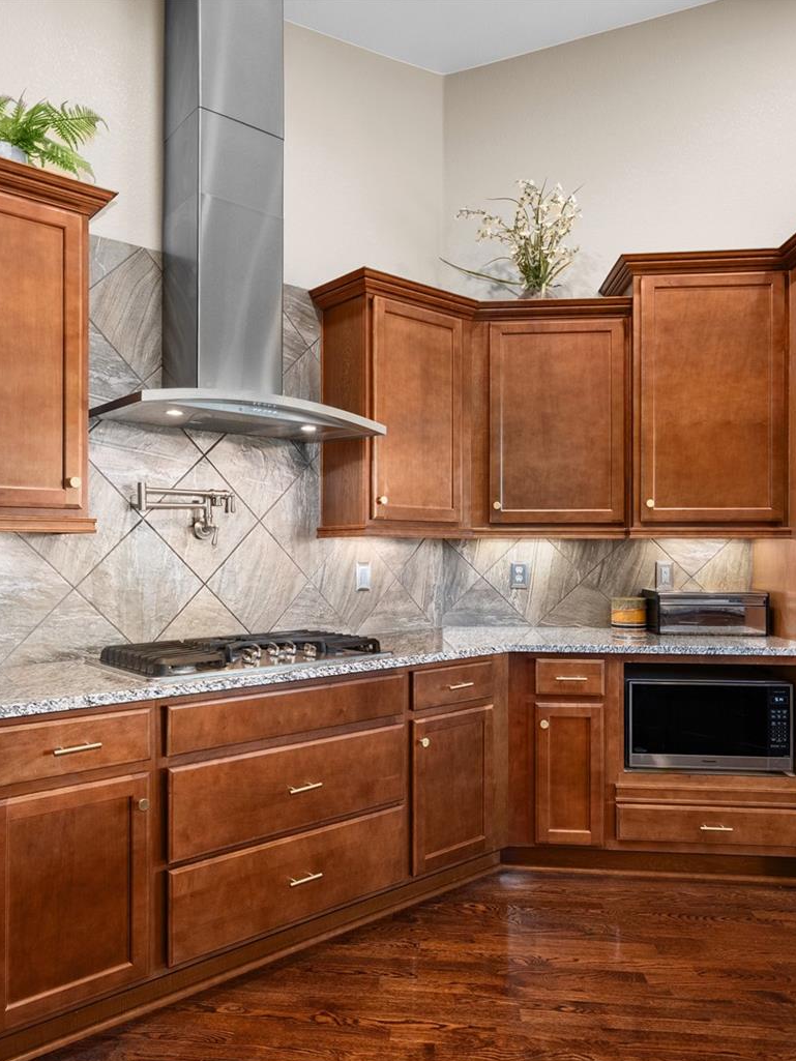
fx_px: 736
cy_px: 549
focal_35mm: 24
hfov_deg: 56.7
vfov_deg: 71.6
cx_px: 359
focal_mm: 16
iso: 800
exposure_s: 1/1.67
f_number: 8
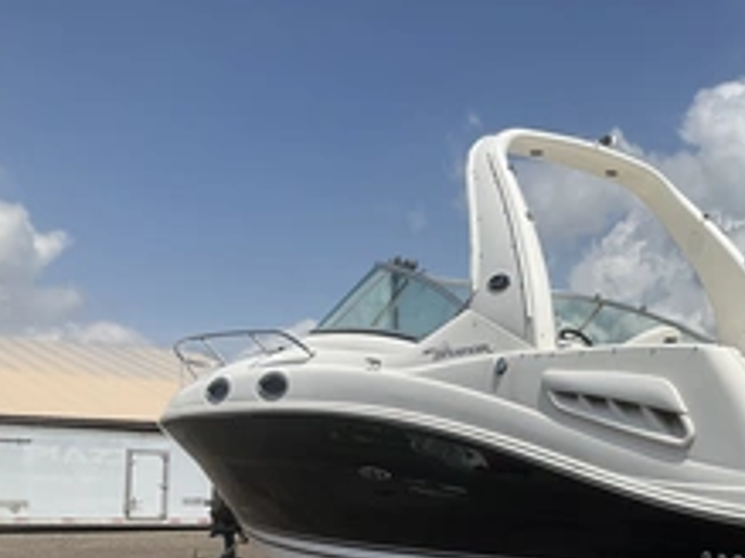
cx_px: 660
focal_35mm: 53
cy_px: 476
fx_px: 1140
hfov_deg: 34.3
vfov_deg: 26.8
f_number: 1.8
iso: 25
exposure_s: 1/4065
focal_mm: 3
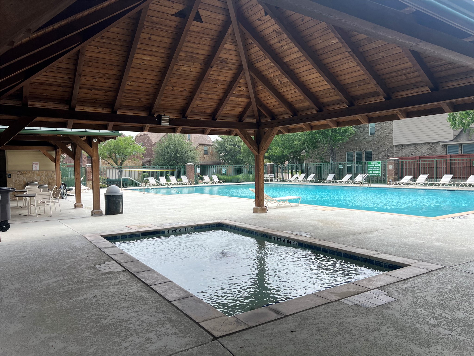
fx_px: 356
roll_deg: +0.4
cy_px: 178
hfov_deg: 67.3
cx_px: 237
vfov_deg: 53.1
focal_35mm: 26
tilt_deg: -1.8
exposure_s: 1/2208
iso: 50
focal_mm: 5.7
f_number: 1.5
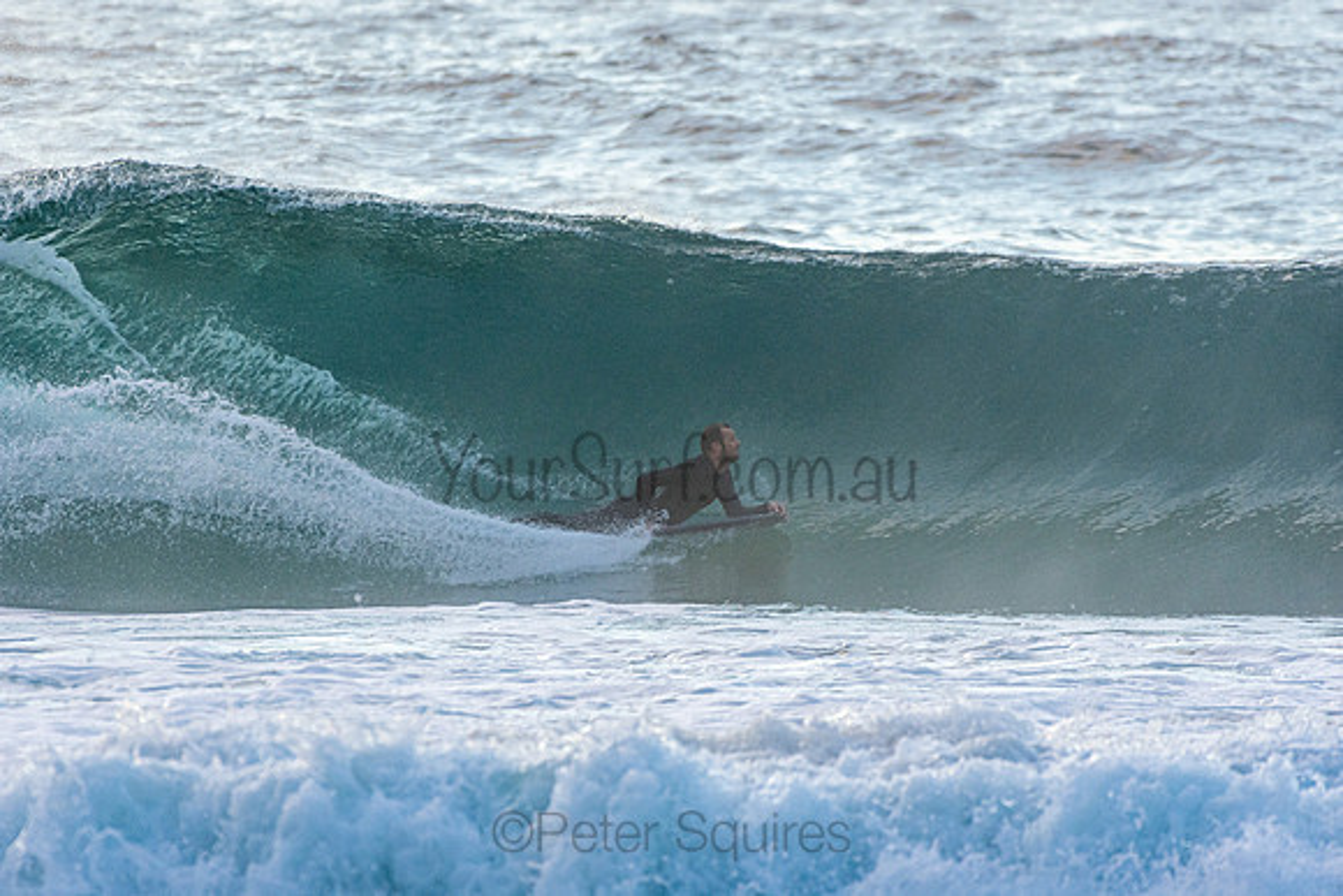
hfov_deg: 2.9
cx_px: 672
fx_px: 26865
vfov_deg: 1.9
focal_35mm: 720
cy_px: 448
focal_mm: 480
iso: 640
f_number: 5.6
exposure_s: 1/1000
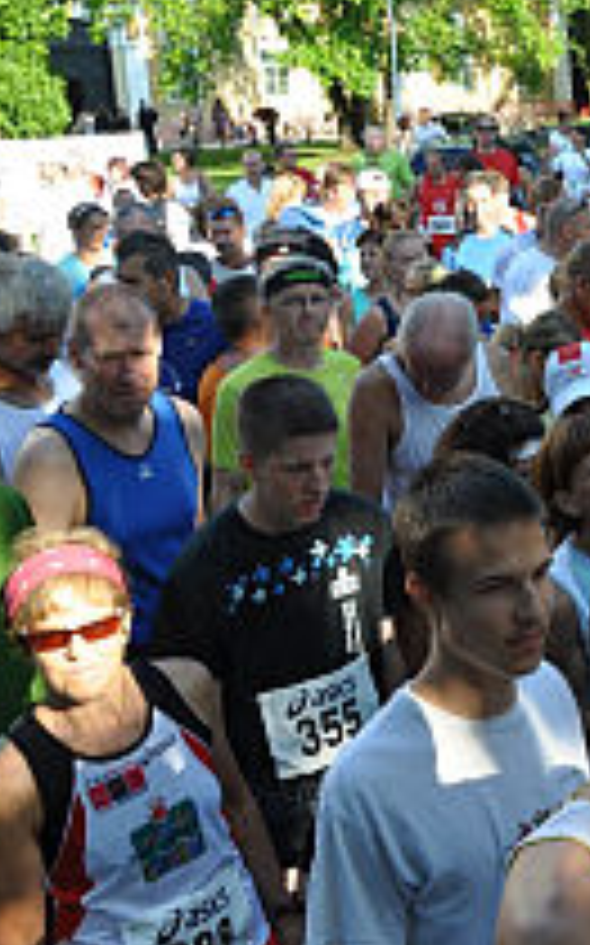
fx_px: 1520
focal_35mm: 59
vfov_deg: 34.5
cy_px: 403
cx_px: 905
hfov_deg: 19.1
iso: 200
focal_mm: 18
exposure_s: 1/80
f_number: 9
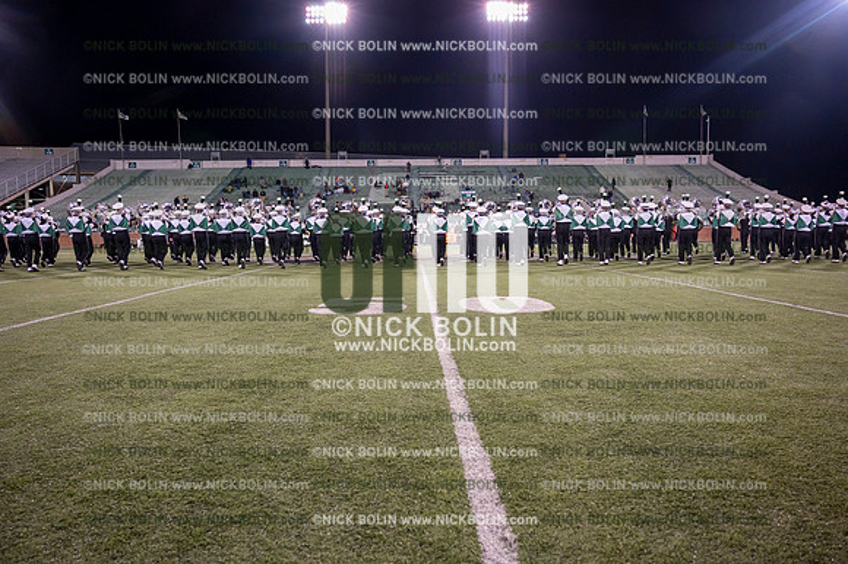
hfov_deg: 69.4
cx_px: 424
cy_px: 282
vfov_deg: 49.5
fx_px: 612
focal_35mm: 26
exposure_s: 1/640
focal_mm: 26
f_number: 4
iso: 3200
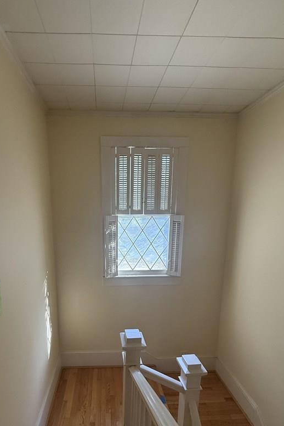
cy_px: 251
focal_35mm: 18
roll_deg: +0.5
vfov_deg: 89.1
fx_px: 213
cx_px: 110
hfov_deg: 66.6
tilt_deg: -9.5
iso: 200
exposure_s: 1/120
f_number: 2.2
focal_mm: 2.22
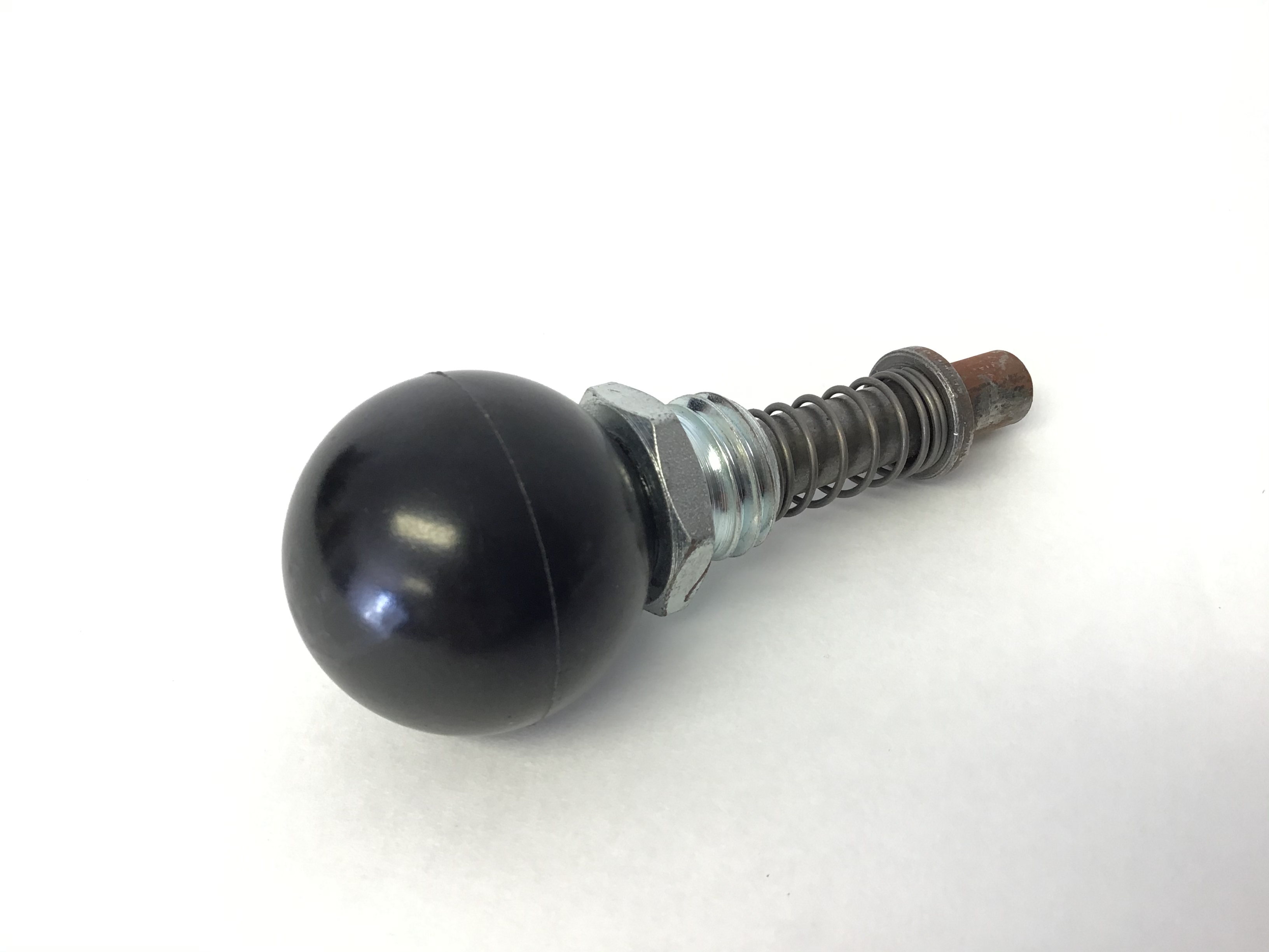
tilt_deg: -47.6
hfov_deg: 58.4
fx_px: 1136
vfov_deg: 45.4
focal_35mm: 31
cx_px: 634
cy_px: 476
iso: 25
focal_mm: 3.3
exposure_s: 1/33
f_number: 2.4
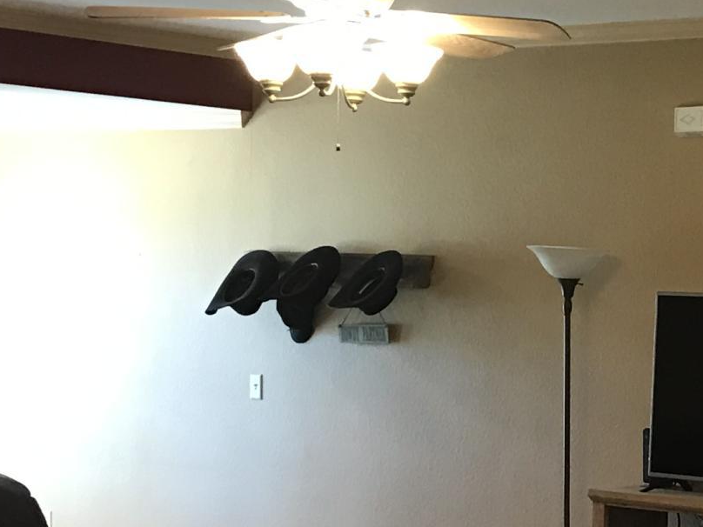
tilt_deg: -4.5
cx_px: 767
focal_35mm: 104
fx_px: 2112
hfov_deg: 18.2
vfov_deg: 14.1
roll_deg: -1.3
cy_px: 476
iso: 40
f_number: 1.8
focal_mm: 3.99
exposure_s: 1/15
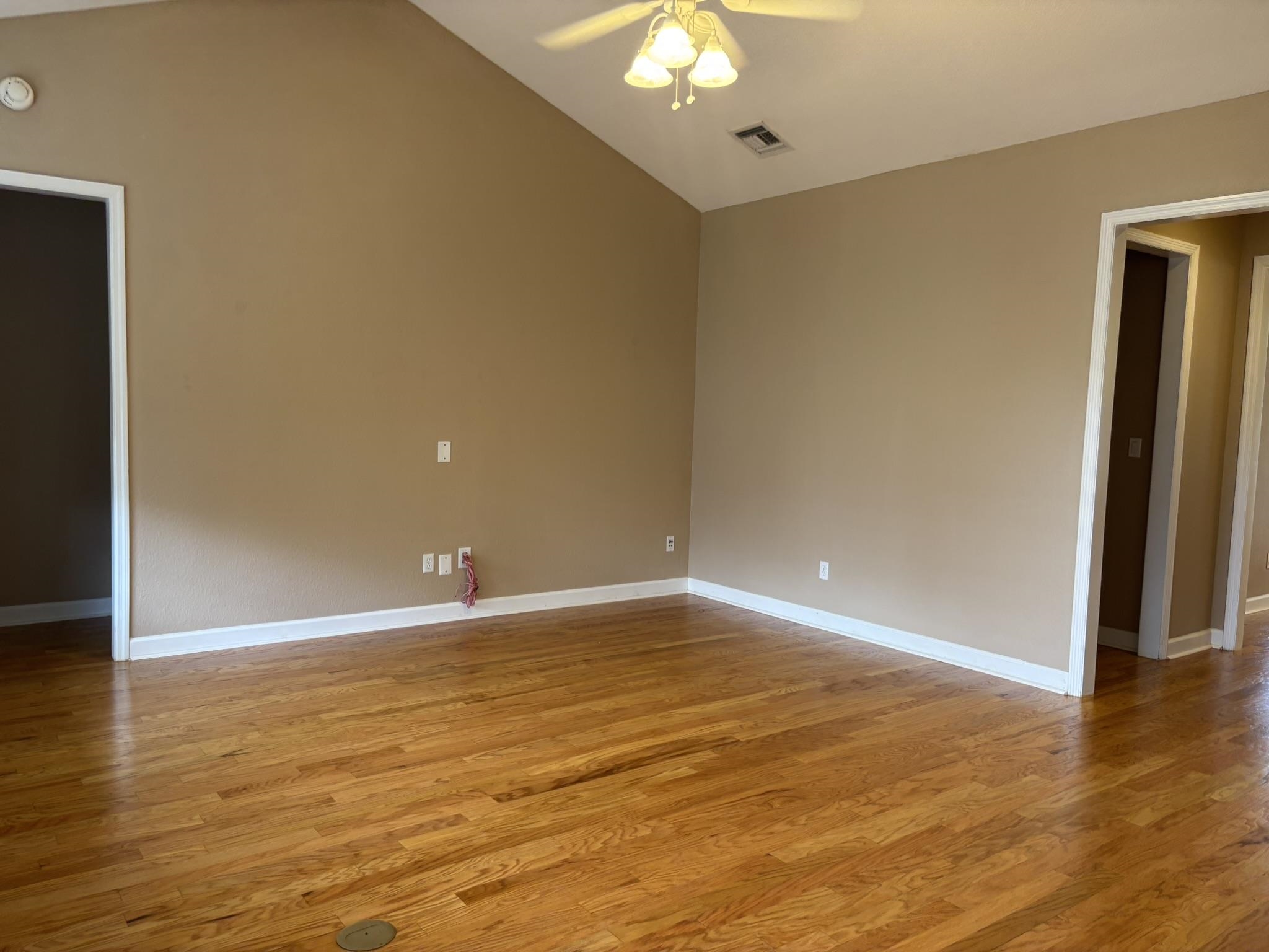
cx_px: 634
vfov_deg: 53.1
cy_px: 476
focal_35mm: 26
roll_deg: -1.9
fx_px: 953
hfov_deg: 67.3
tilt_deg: -5.4
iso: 125
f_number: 1.6
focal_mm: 5.96
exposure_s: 1/60
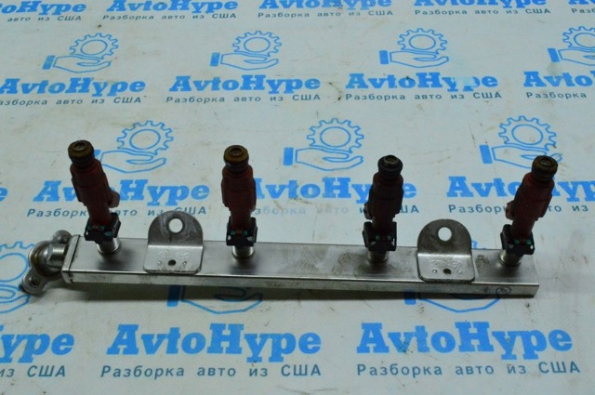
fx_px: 669
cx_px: 298
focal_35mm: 40
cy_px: 198
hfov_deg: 48.0
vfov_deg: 32.9
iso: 6400
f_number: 25
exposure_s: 1/60
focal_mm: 27
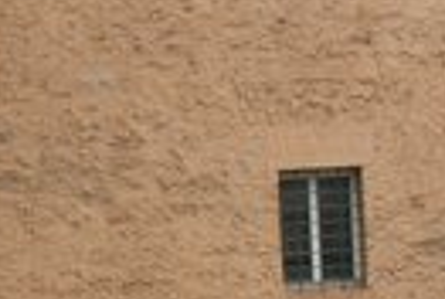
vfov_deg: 8.6
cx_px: -78
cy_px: 185
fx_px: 1982
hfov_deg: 12.5
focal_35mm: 160
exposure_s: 1/180
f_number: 7.1
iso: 200
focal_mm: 14
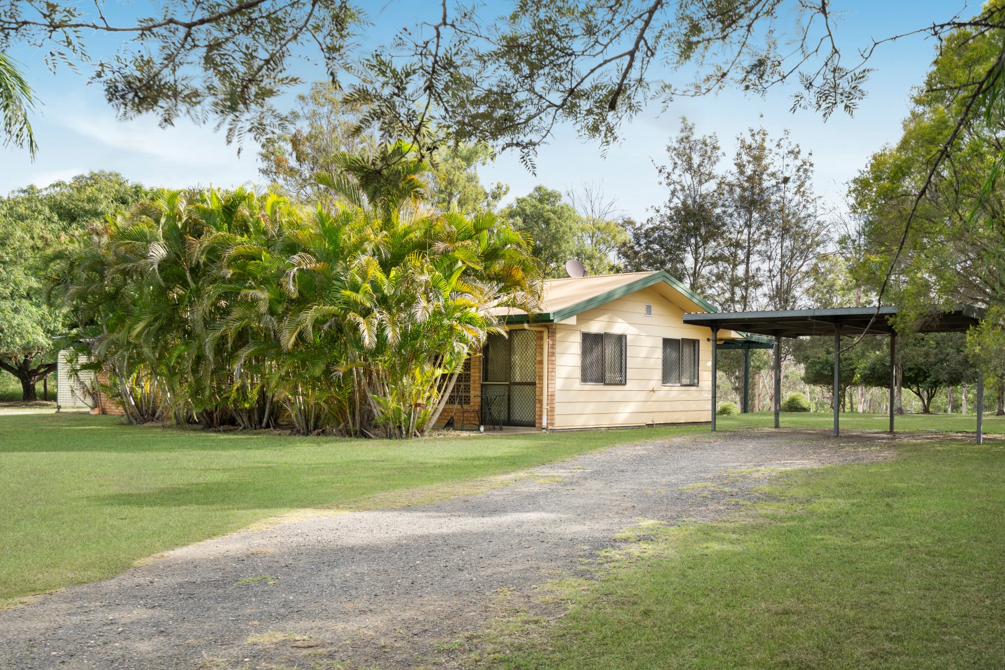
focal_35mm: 35
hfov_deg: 54.4
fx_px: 977
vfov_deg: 37.9
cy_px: 335
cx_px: 502
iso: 50
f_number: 7.1
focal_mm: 35
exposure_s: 1/60
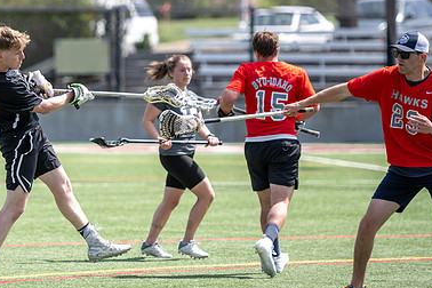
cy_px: 147
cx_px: 82
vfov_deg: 4.3
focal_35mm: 323
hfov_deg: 6.4
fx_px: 3876
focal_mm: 180
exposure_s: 1/2000
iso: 100
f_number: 2.8
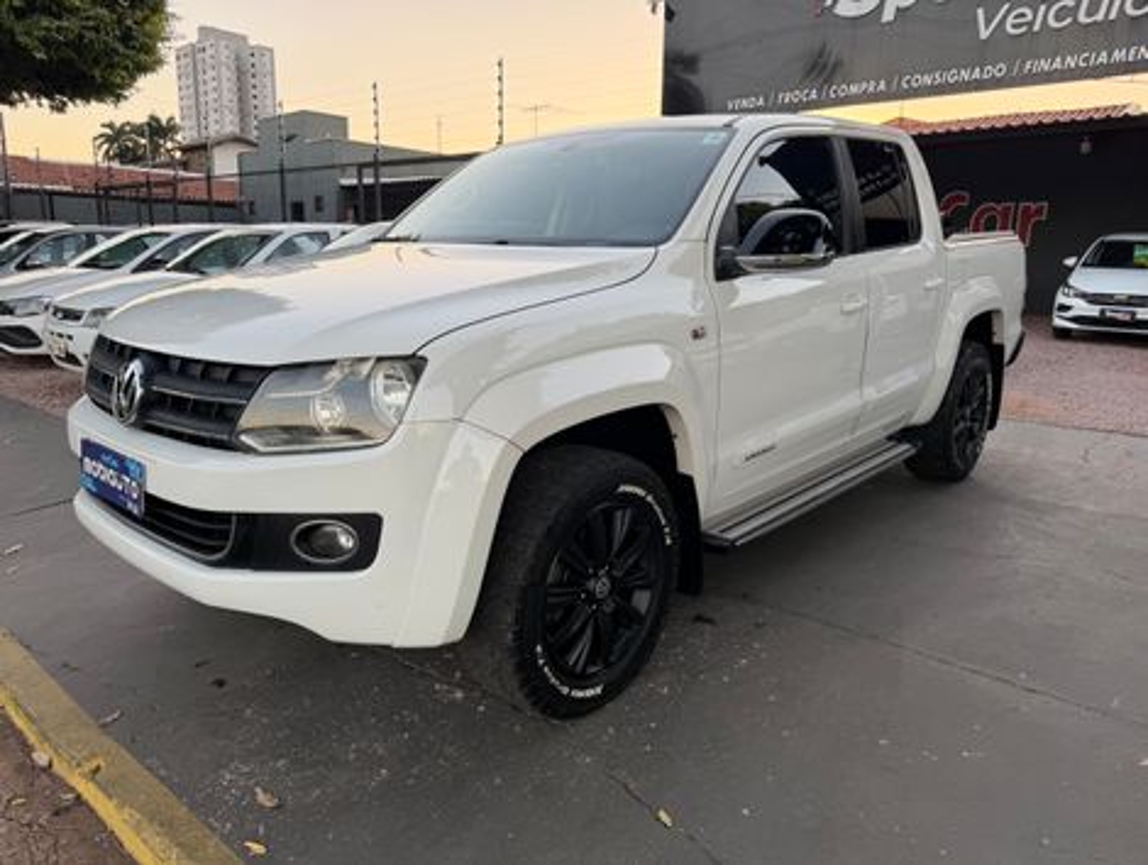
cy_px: 432
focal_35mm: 24
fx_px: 797
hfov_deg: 71.5
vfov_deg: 56.9
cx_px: 574
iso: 80
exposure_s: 1/200
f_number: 1.78
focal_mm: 6.76
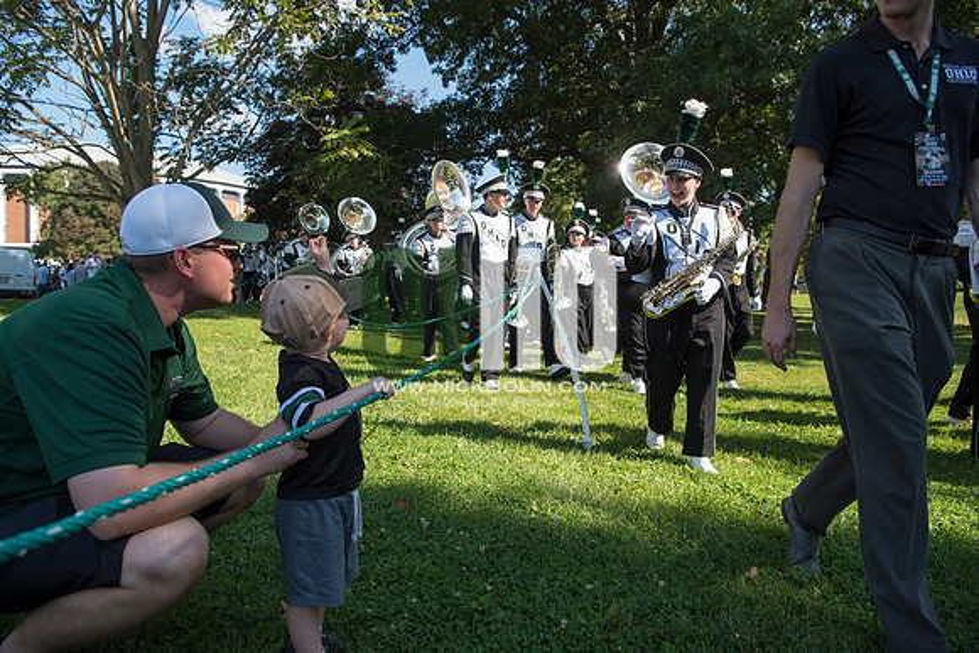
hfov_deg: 73.7
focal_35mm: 24
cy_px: 326
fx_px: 653
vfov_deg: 53.2
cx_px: 490
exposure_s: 1/800
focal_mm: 24
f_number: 5.6
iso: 200
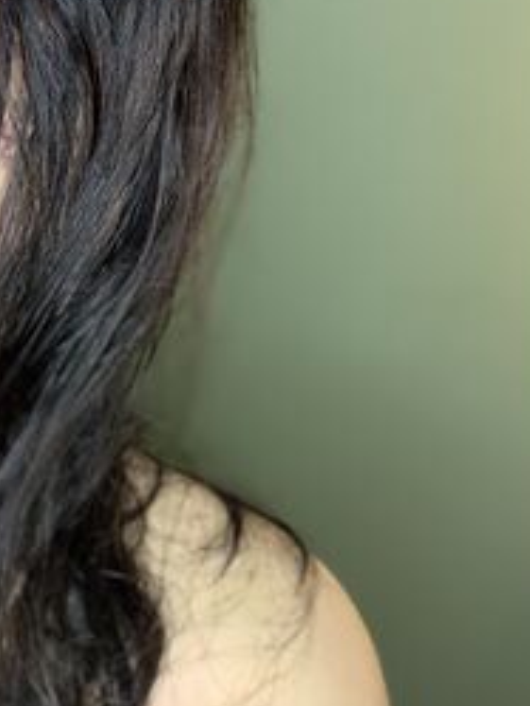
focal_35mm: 61
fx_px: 1244
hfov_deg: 22.8
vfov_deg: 31.4
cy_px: 235
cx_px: -31
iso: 64
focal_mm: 2.87
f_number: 2.2
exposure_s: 1/44
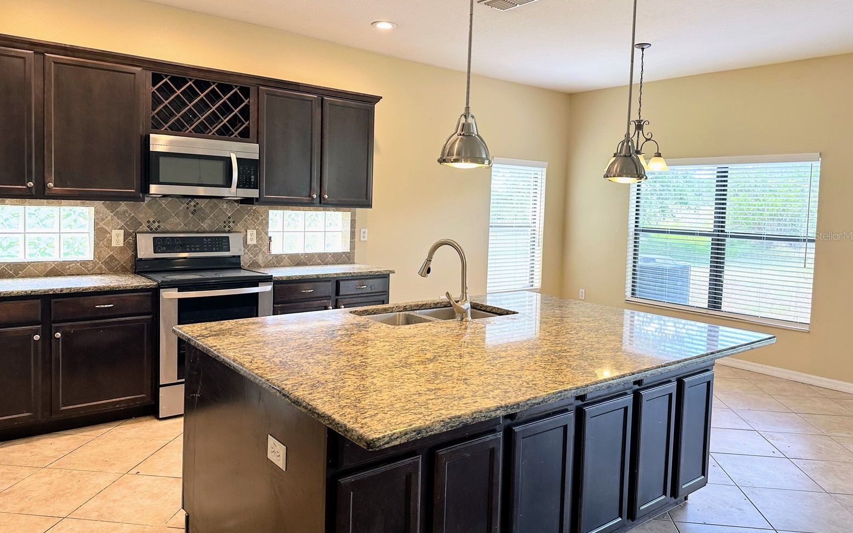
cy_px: 235
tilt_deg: -3.0
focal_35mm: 26
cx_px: 429
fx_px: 604
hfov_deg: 70.4
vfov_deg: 47.5
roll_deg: -2.4
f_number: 1.78
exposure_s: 1/120
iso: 100
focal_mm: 6.86
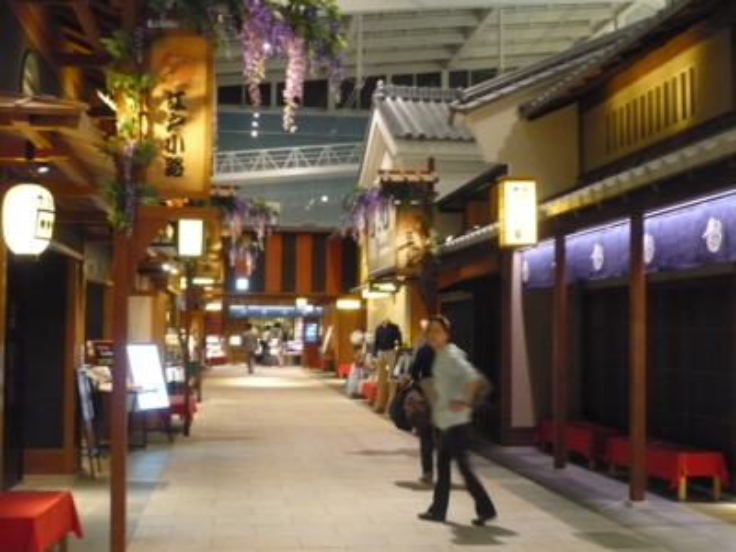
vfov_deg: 32.2
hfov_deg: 42.1
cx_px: 368
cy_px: 276
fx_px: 957
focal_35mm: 45
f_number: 3.5
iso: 400
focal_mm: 7.4
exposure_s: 1/8
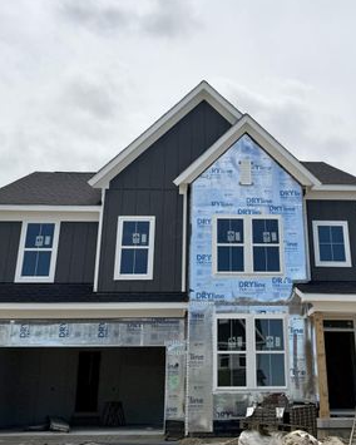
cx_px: 232
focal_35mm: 33
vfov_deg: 54.2
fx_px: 435
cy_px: 229
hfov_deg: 44.0
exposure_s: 1/22727
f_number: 1.78
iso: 80
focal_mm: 6.76
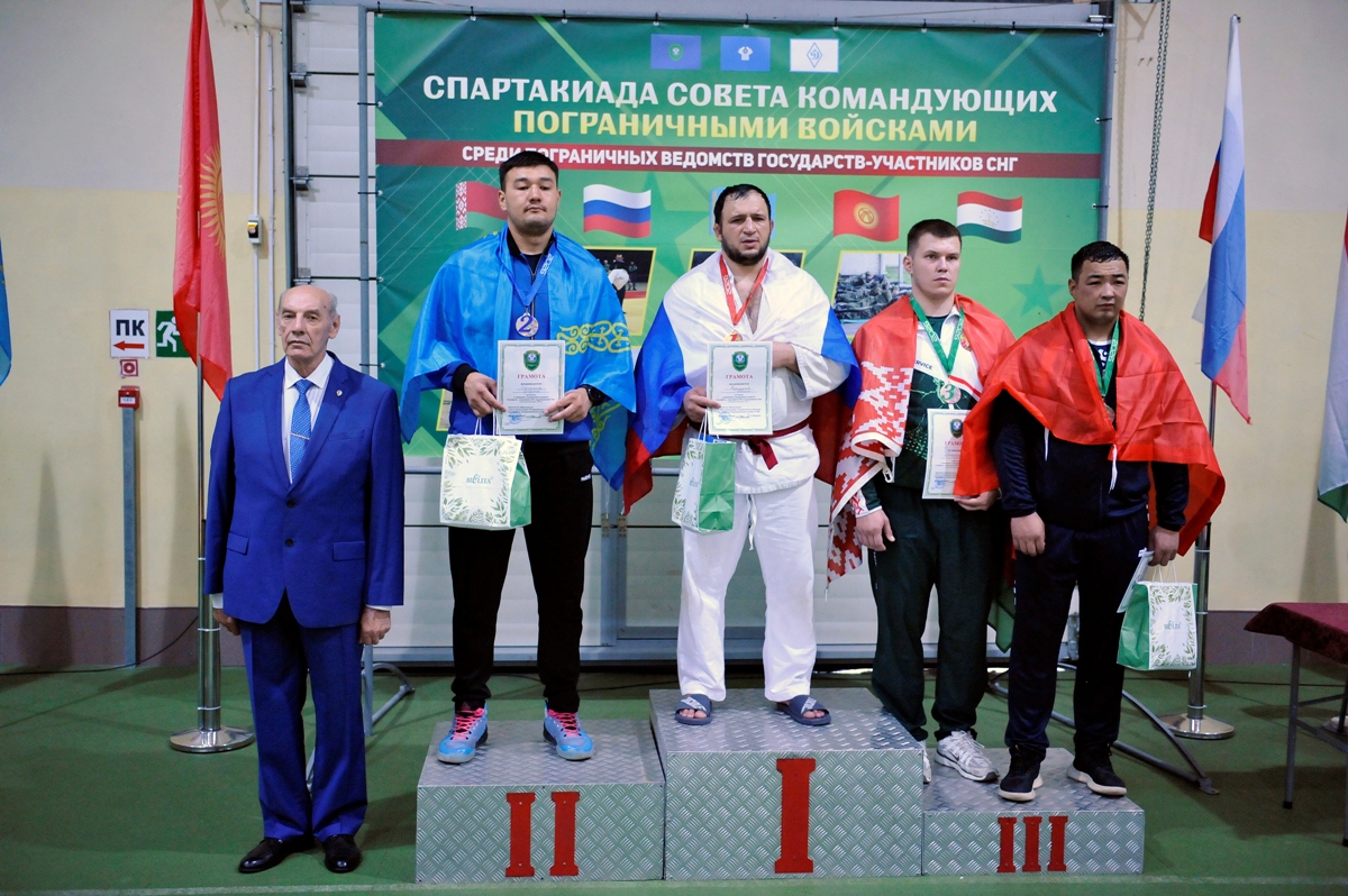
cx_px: 674
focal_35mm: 38
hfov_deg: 50.7
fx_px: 1422
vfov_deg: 35.0
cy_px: 448
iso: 6400
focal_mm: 38
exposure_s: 1/400
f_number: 2.8
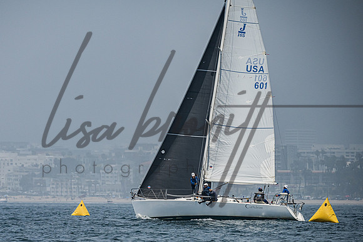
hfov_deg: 5.2
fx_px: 3980
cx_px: 121
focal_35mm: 395
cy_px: 161
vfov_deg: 3.5
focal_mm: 290
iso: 400
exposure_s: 1/5000
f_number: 6.3
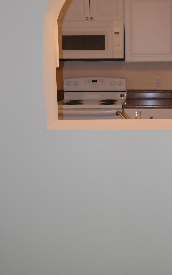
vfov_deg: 42.5
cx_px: 142
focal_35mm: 47
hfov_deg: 26.8
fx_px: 352
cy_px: 112
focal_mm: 18
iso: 1600
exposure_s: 1/125
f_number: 5
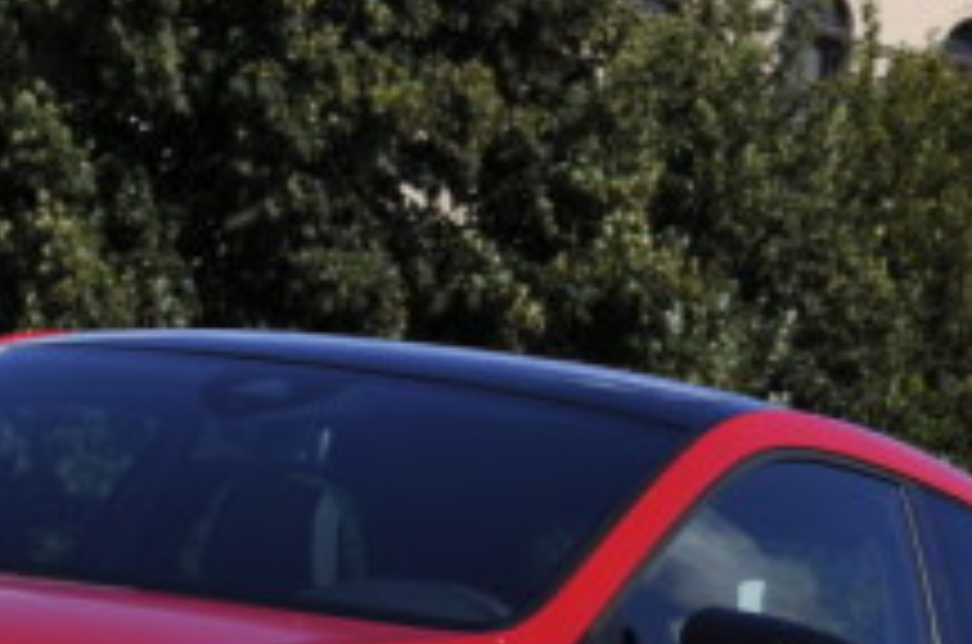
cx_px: 256
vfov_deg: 4.1
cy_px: 689
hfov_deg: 6.2
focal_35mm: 335
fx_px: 9025
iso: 200
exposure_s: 1/500
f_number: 11
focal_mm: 80
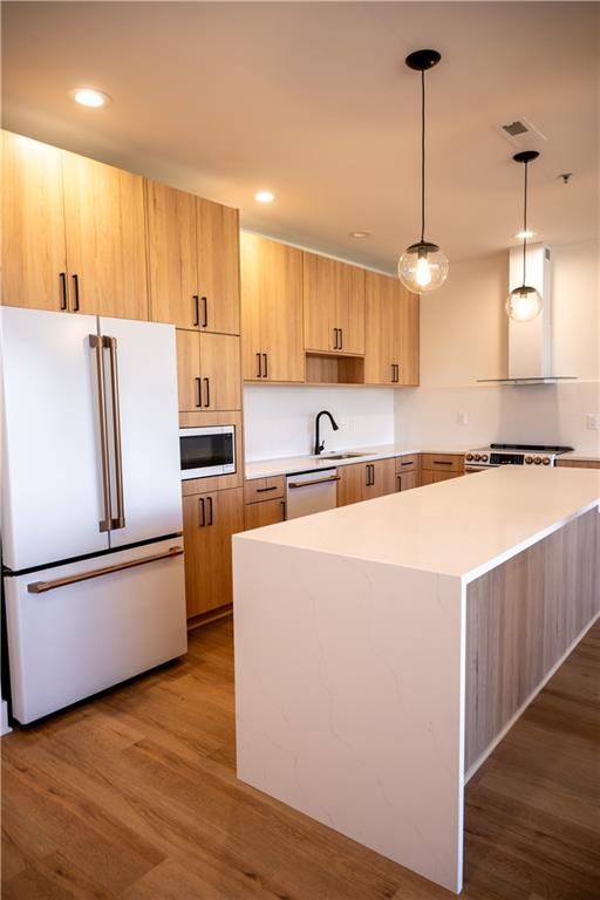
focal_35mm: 24
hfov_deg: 53.1
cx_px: 300
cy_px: 450
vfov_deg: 73.7
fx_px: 600
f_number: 6.3
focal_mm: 24
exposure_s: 1/10
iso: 80
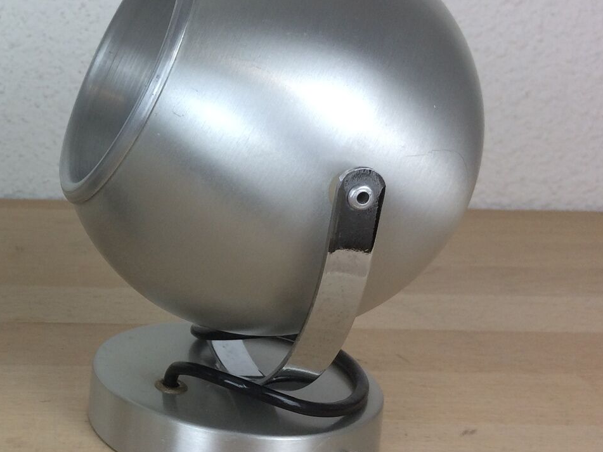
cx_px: -18
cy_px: 180
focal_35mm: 61
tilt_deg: -12.5
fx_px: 1062
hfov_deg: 29.3
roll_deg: -1.5
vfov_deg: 24.0
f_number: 2.2
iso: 50
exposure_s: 1/100
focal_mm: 4.15
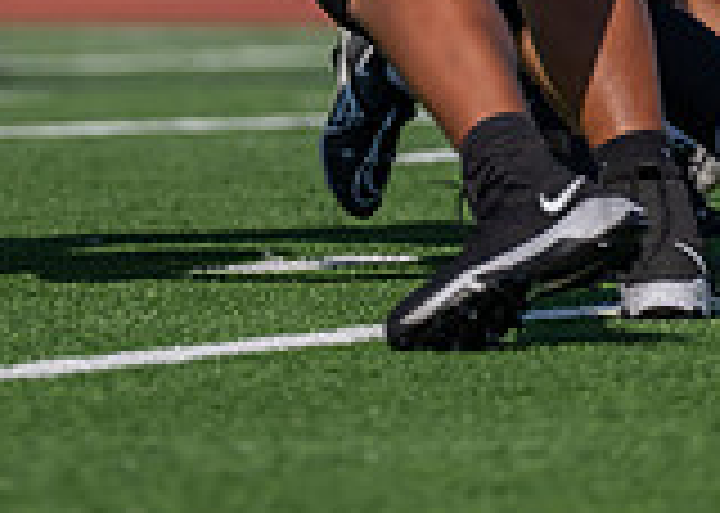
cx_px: 166
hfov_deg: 2.6
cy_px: -396
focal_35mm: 762
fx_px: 15569
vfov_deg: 1.9
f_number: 2.8
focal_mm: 200
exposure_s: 1/2500
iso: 100
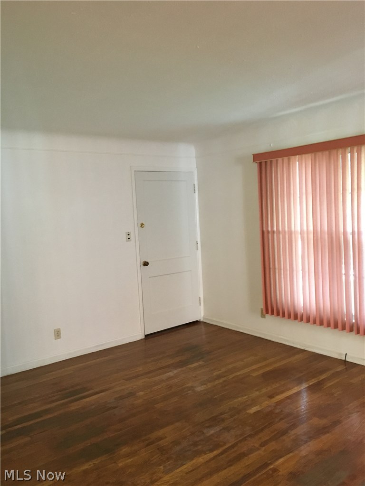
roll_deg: +1.9
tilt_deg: -4.8
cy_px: 243
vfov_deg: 61.7
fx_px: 408
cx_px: 182
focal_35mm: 29
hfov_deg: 48.2
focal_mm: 4.15
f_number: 2.2
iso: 200
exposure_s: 1/20
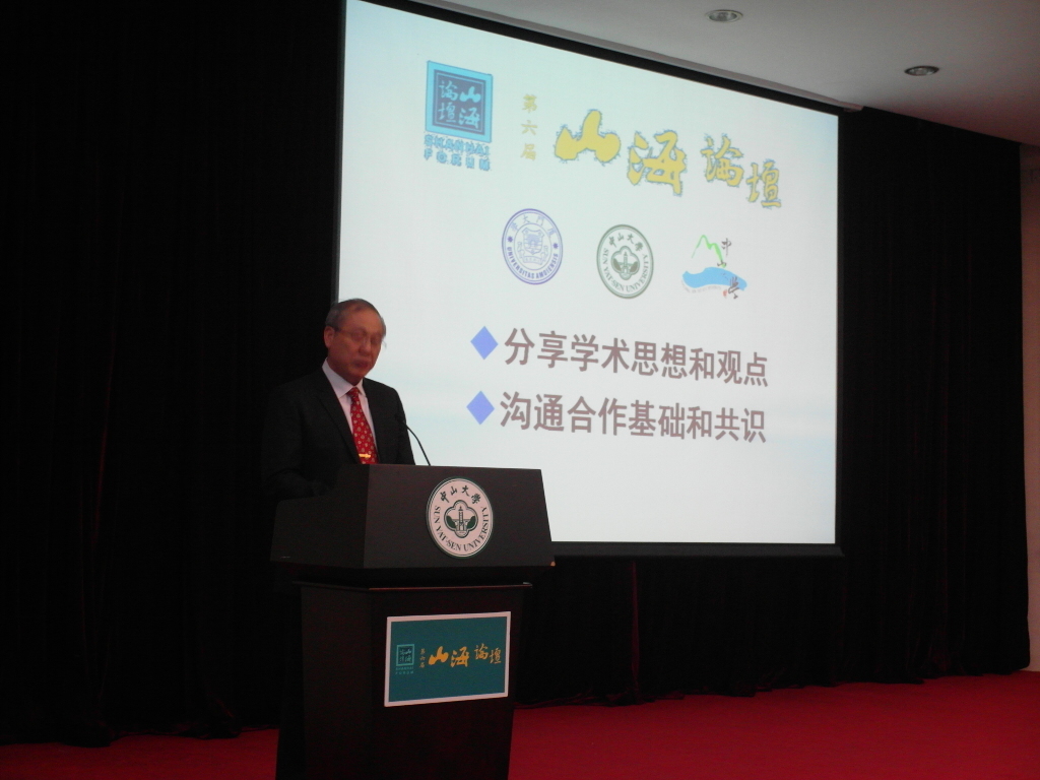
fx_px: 1622
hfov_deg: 35.5
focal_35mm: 54
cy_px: 390
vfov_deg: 27.0
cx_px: 520
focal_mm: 11.6
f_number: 2.6
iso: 400
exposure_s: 1/15
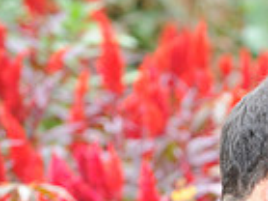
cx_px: 332
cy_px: 363
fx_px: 5430
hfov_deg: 2.8
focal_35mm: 702
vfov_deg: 2.1
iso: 500
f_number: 5.6
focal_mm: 175
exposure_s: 1/125
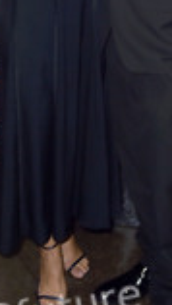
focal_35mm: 77
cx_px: 105
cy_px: 42
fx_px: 624
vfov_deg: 26.8
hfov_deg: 15.7
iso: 500
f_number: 5.6
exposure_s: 1/250
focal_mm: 29
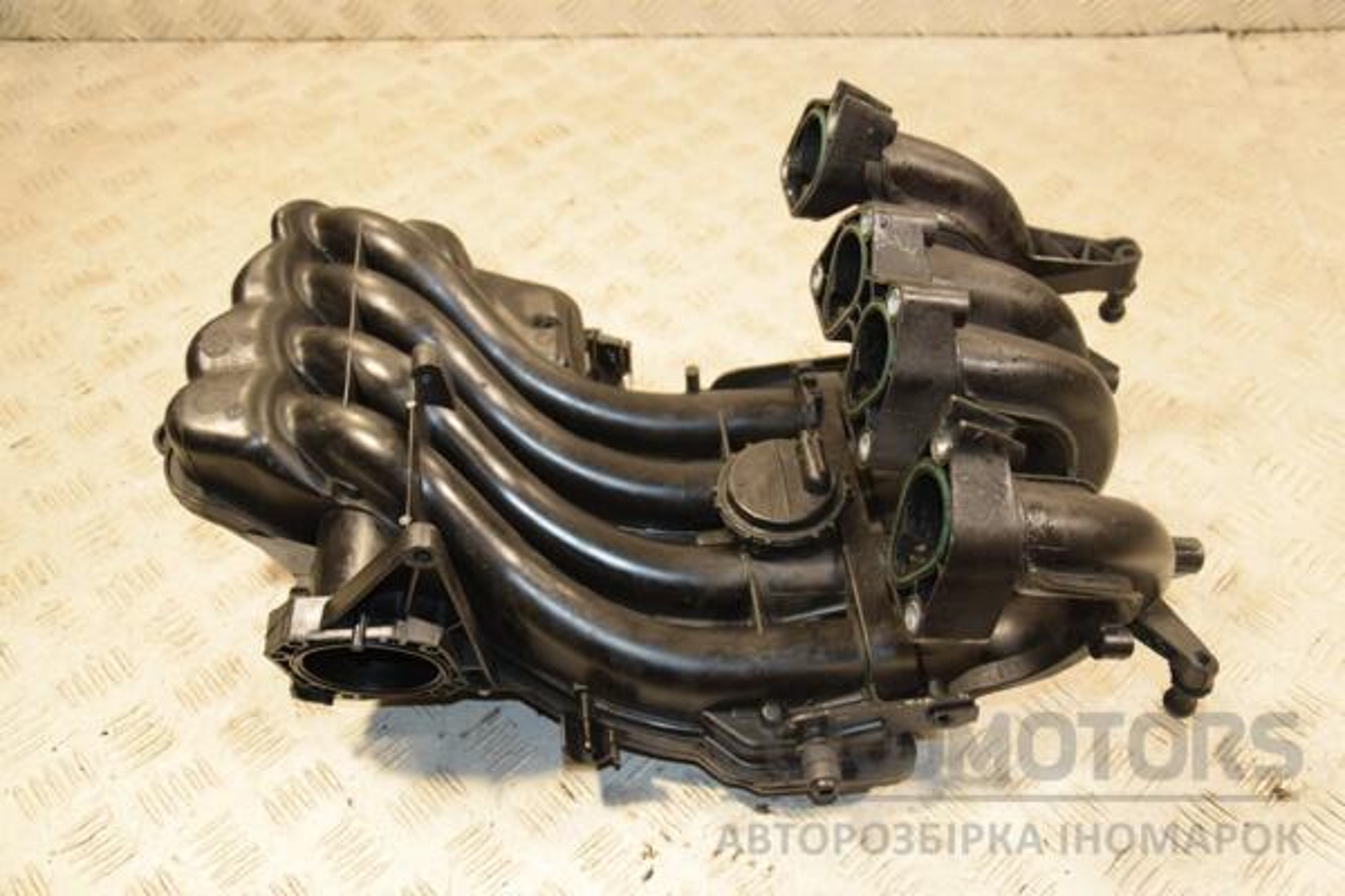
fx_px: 1345
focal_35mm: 36
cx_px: 672
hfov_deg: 53.1
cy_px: 448
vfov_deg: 36.9
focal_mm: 24
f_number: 5
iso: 800
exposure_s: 1/125
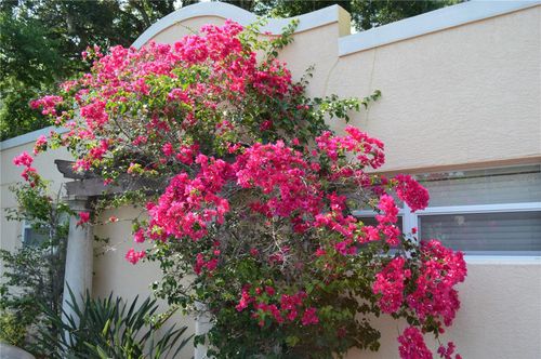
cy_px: 180
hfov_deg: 57.3
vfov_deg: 39.9
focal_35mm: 33
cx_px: 270
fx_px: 495
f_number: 5.6
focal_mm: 22
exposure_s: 1/125
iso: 100
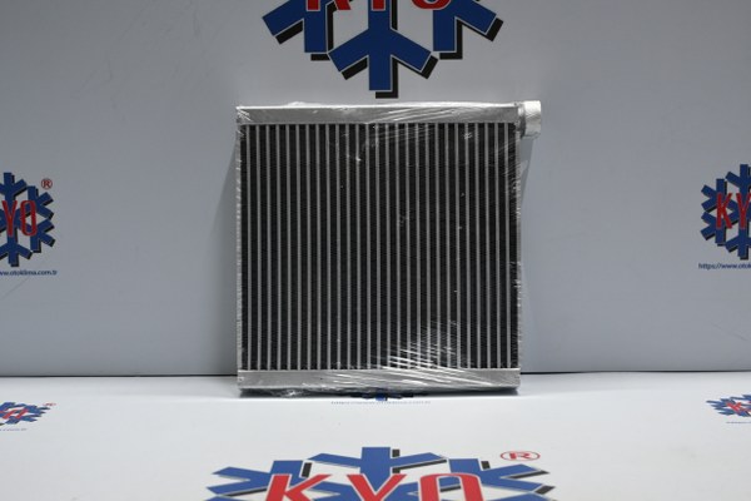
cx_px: 376
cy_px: 250
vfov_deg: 23.8
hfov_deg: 35.1
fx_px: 1189
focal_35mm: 57
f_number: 5.6
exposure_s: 1/60
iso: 800
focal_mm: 38
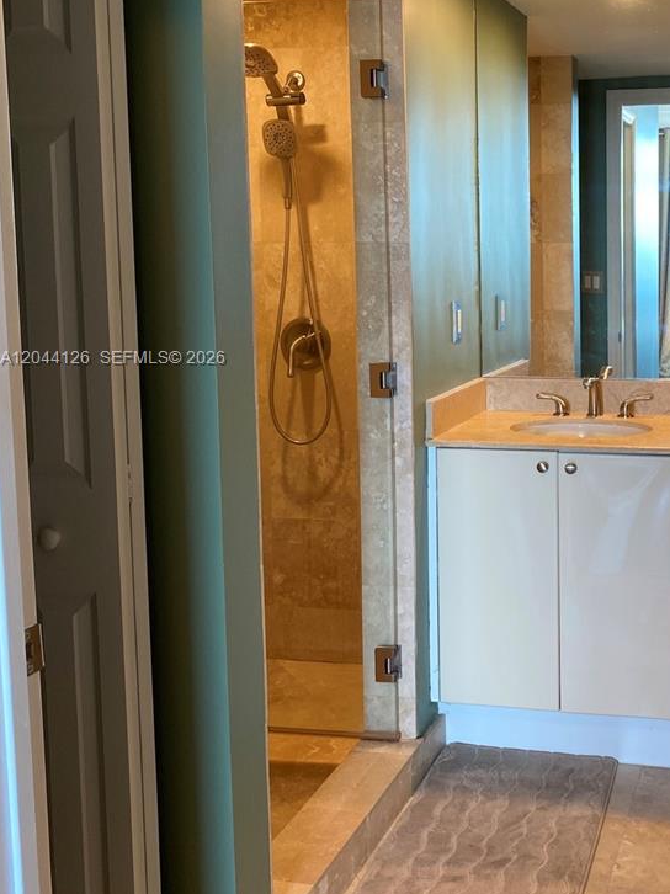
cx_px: 552
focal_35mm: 43
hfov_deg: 32.5
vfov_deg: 43.7
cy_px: 360
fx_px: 1110
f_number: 1.8
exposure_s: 1/60
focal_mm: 4.25
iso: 64
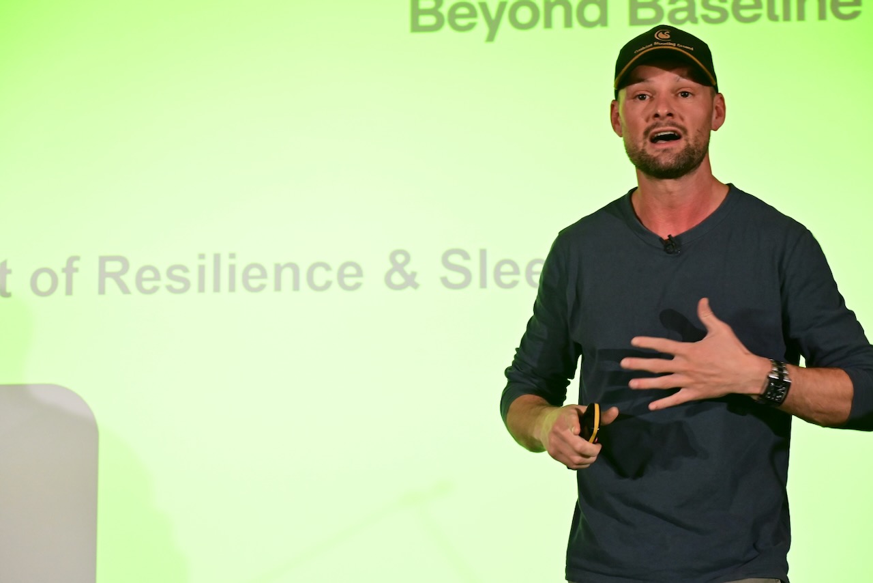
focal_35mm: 110
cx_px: 436
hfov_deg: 18.7
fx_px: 2656
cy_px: 292
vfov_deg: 12.5
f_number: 5.6
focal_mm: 73
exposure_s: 1/125
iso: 3600
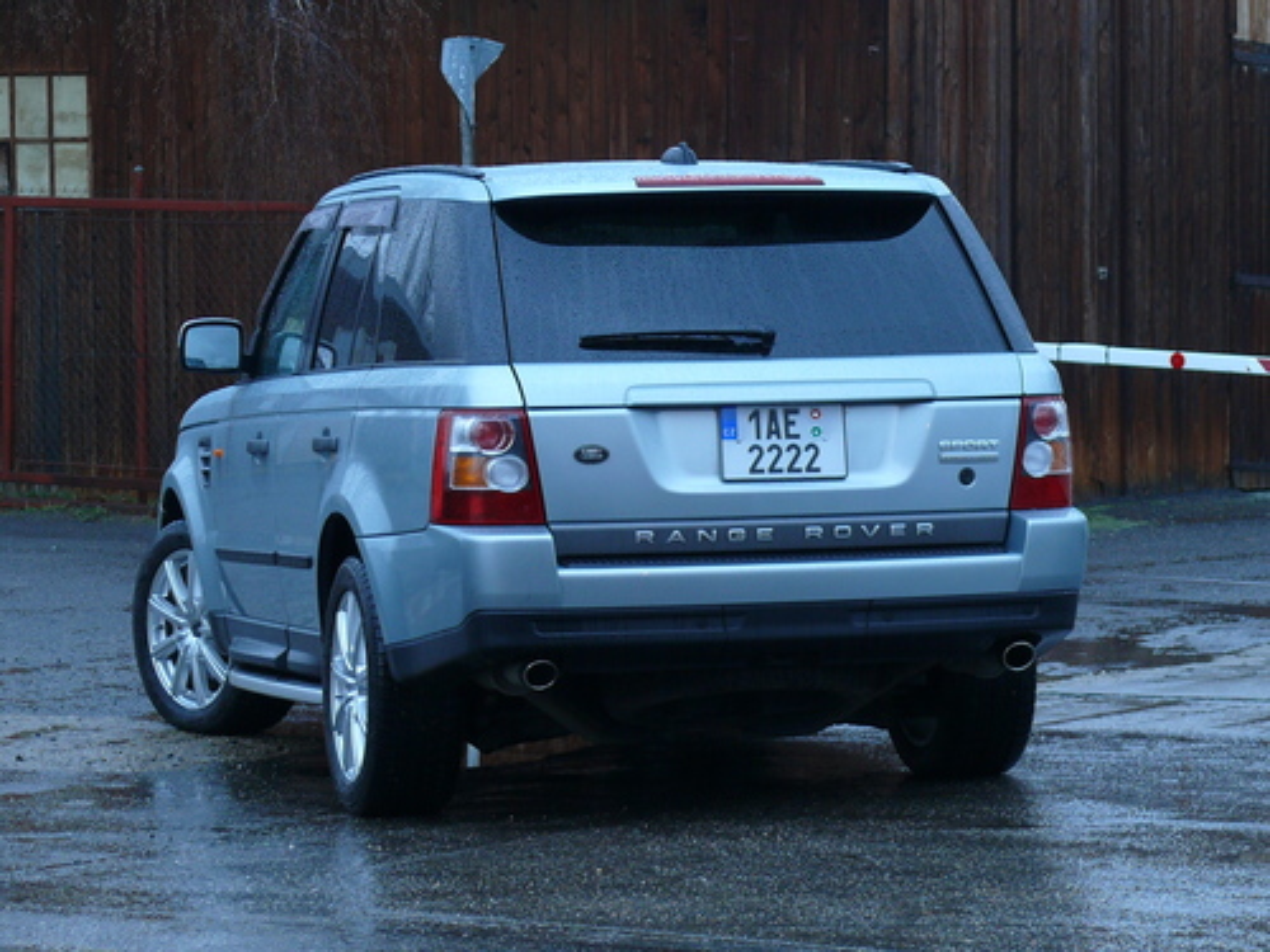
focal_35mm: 134
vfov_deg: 11.1
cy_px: 476
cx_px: 635
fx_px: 4916
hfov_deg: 14.7
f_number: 3.2
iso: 100
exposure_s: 1/8
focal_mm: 20
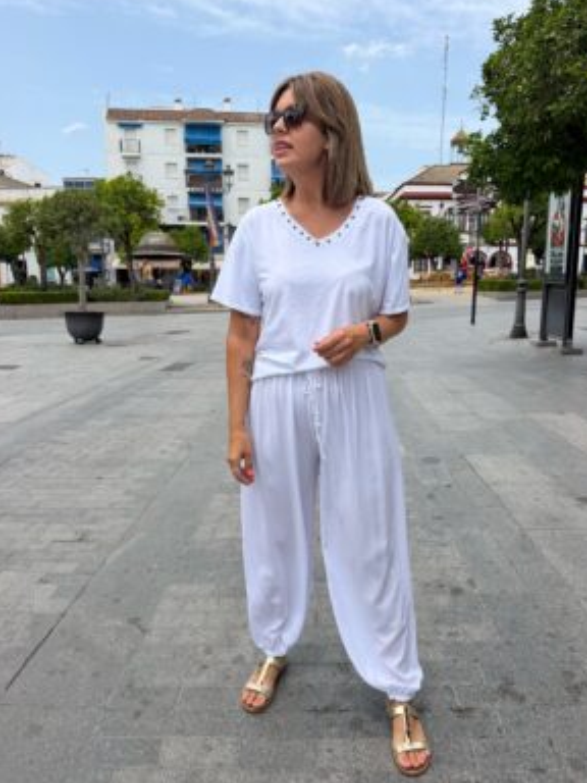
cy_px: 394
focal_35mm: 25
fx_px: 565
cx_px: 300
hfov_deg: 54.9
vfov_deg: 69.4
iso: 80
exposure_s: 1/4405
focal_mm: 6.76
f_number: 1.78
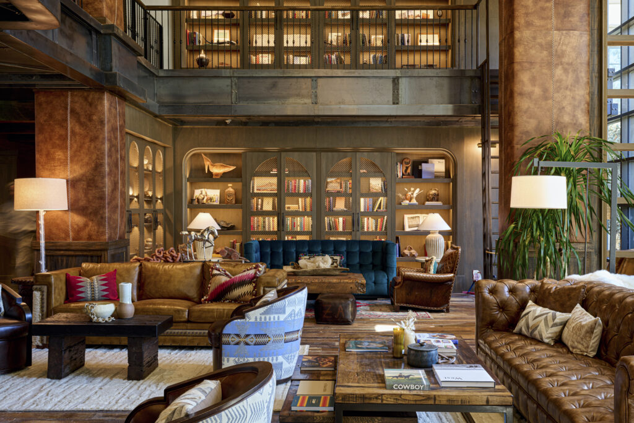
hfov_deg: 54.4
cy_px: 212
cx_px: 317
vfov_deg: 37.9
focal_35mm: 35
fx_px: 616
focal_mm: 35
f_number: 11
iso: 200
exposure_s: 1/2.5
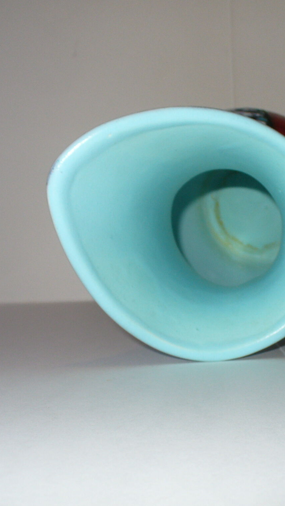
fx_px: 726
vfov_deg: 38.5
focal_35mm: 54
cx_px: 235
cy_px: 253
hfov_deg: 21.9
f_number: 2.8
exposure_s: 1/30
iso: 100
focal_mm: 6.1
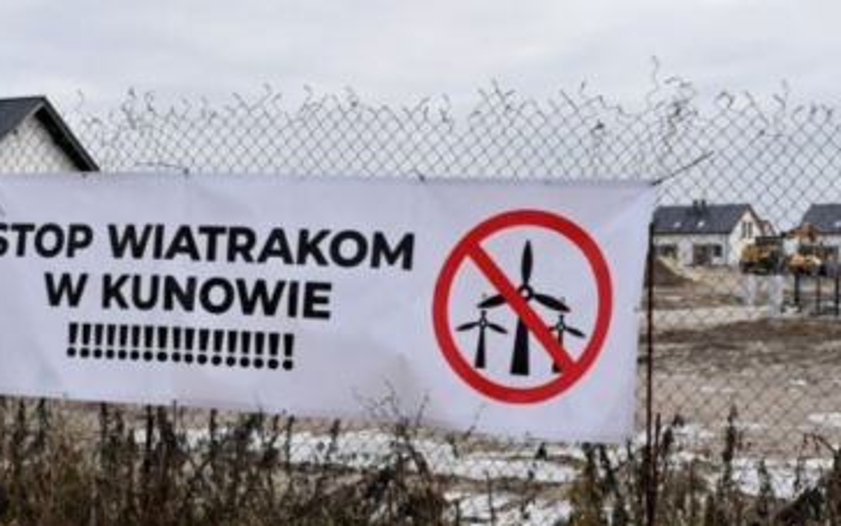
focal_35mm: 62
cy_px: 345
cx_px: 396
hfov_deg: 33.0
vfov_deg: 20.9
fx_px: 1419
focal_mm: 23
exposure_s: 1/1600
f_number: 5.6
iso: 400
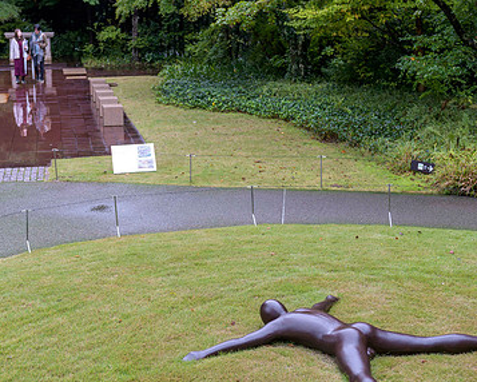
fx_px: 862
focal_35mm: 61
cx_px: 191
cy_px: 236
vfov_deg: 24.9
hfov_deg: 30.9
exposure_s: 1/80
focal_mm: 40
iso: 72
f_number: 4
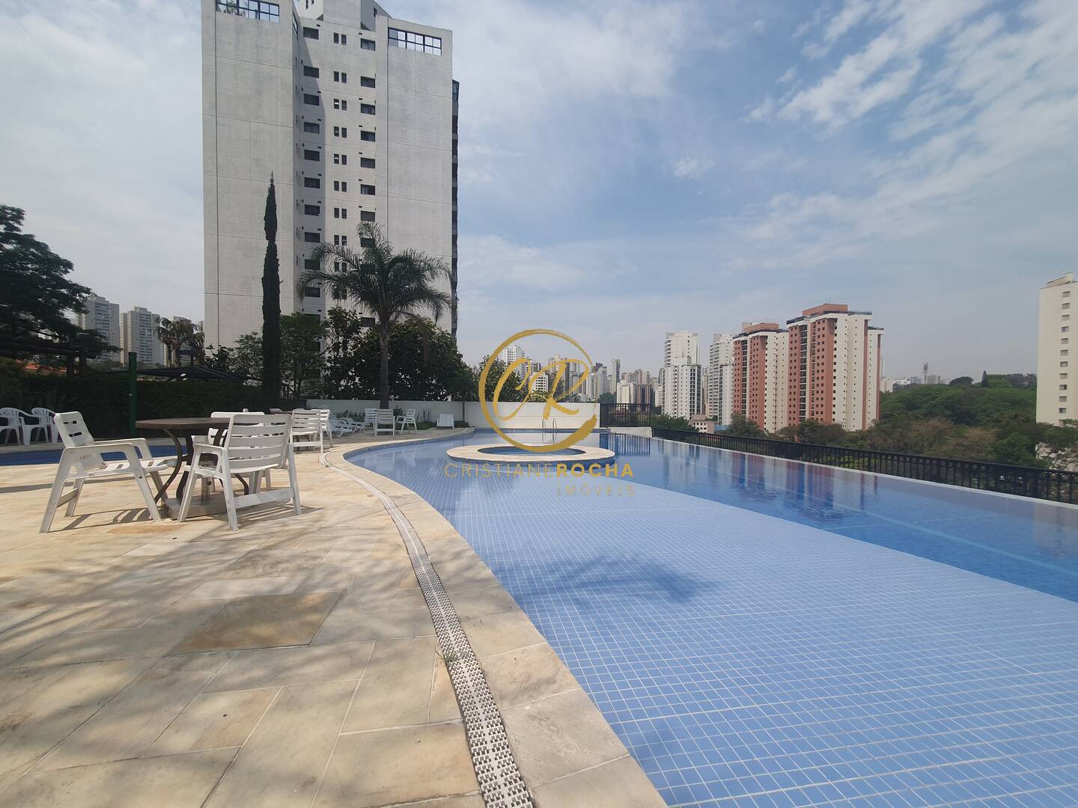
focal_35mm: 13
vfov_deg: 89.9
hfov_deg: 106.2
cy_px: 404
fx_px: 405
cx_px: 539
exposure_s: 1/1712
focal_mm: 1.8
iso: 50
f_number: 2.2
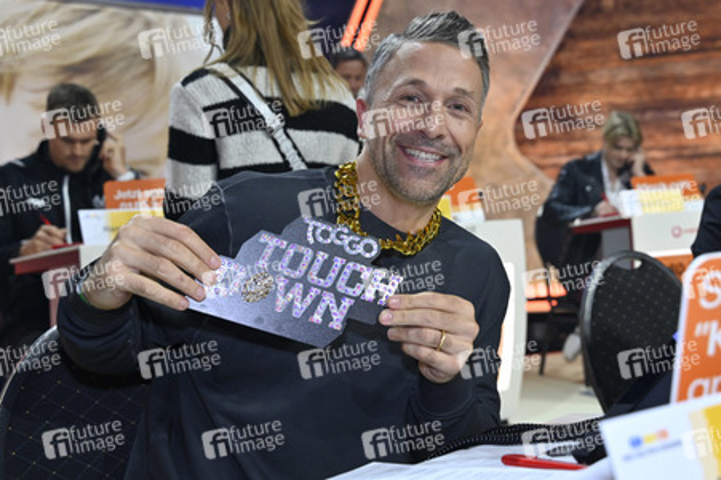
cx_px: 360
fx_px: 801
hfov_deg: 48.5
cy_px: 240
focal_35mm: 40
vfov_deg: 33.4
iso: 1000
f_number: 4
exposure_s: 1/200
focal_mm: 40
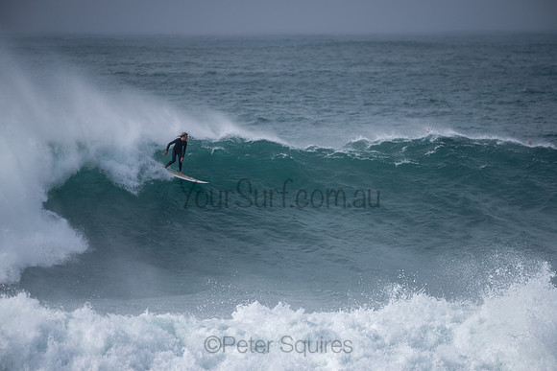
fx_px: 8335
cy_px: 186
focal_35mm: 539
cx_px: 278
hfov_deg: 3.8
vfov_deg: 2.6
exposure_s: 1/1000
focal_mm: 500
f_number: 5.6
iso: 100
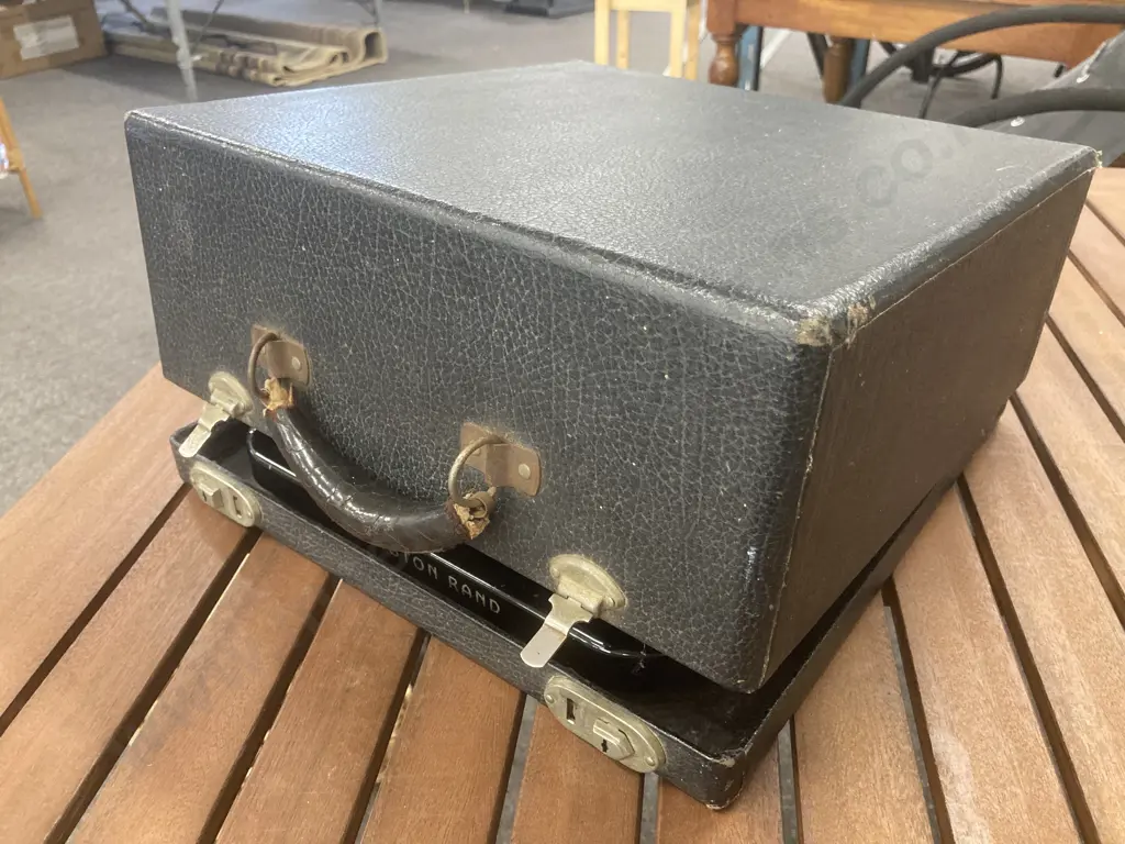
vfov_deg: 49.7
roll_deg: +0.4
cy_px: 422
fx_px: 910
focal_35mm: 28
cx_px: 562
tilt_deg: -32.9
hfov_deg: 63.4
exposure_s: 1/50
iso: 250
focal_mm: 3.99
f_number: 1.8
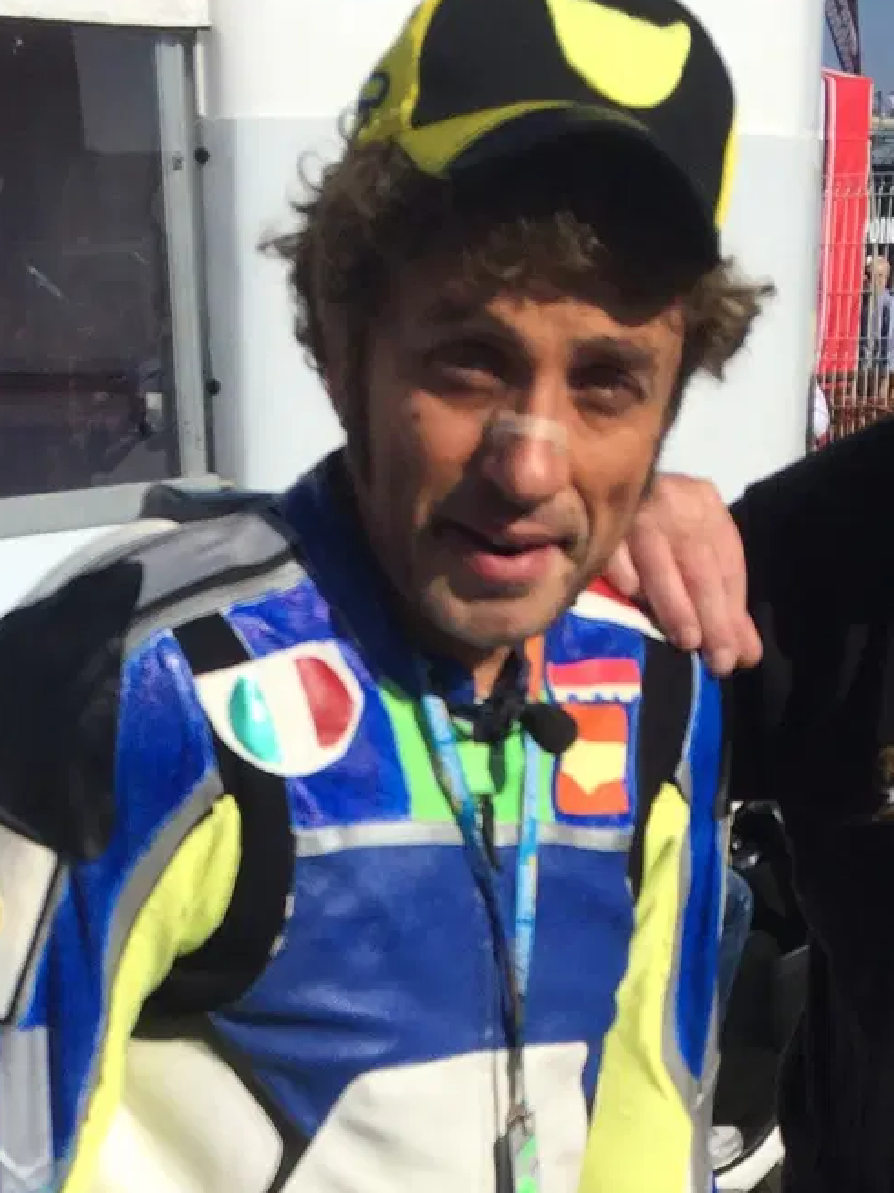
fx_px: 2446
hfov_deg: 20.7
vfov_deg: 24.9
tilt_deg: -27.0
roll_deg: +1.8
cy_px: 1405
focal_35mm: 71
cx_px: 383
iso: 32
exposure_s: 1/3425
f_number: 2.2
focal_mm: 4.15
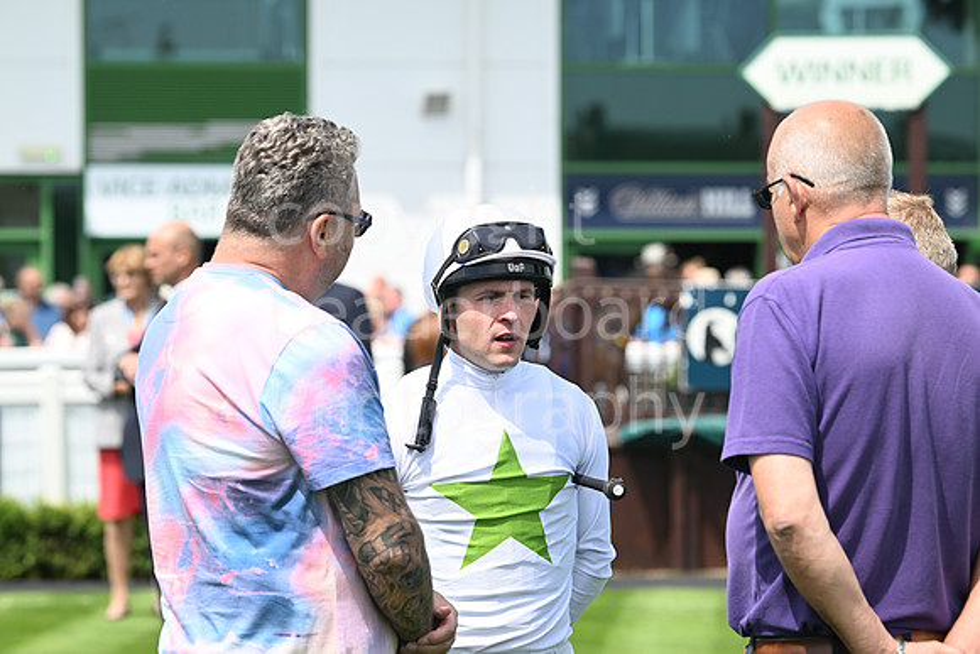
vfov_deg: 8.9
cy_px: 327
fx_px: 4220
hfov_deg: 13.2
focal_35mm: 155
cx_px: 490
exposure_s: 1/1250
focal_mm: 155
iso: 400
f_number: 5.6
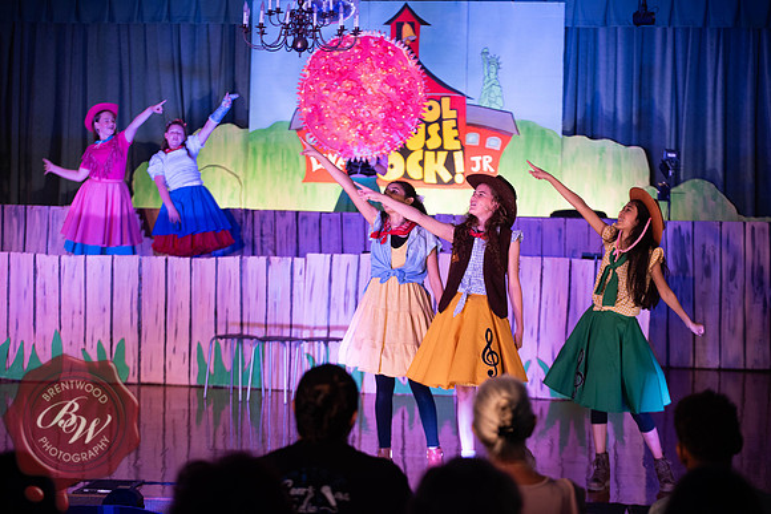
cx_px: 386
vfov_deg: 14.9
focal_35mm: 92
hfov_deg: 22.1
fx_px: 1971
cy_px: 257
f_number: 2.8
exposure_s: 1/160
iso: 500
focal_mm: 92
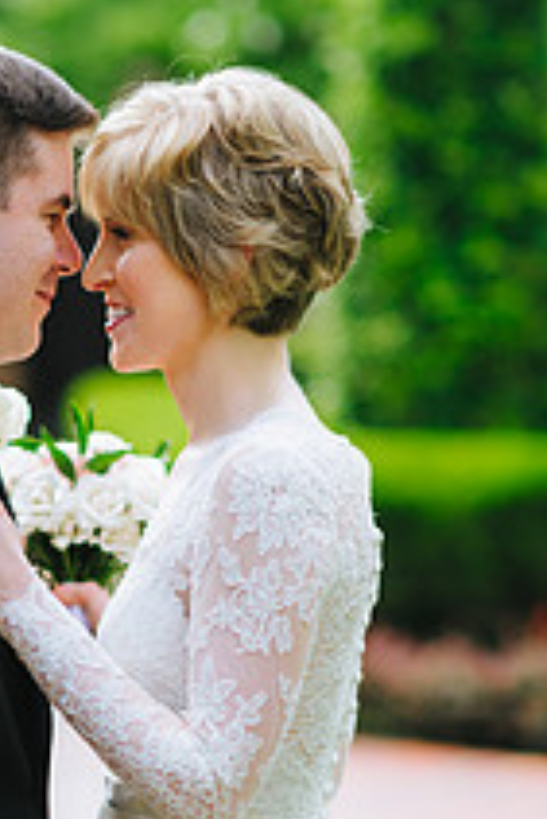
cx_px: 105
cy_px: 687
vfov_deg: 11.3
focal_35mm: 181
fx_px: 4118
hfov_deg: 7.6
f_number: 2
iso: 100
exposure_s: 1/500
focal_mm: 85
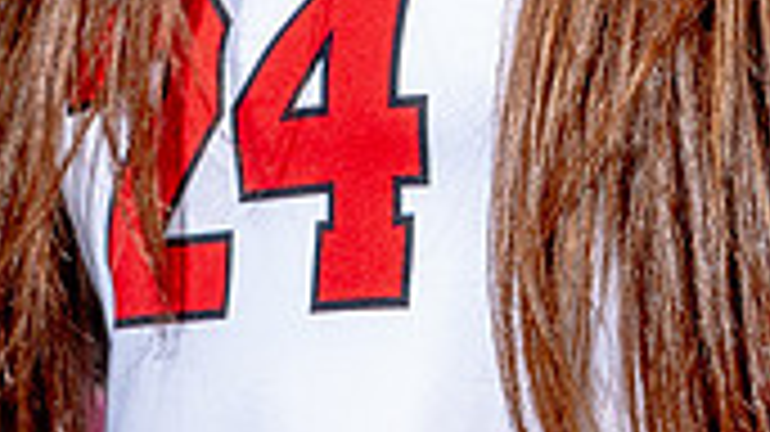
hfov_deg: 10.4
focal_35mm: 207
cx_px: 530
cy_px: -553
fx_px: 4224
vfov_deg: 5.7
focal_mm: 45
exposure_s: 1/125
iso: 100
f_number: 9.5
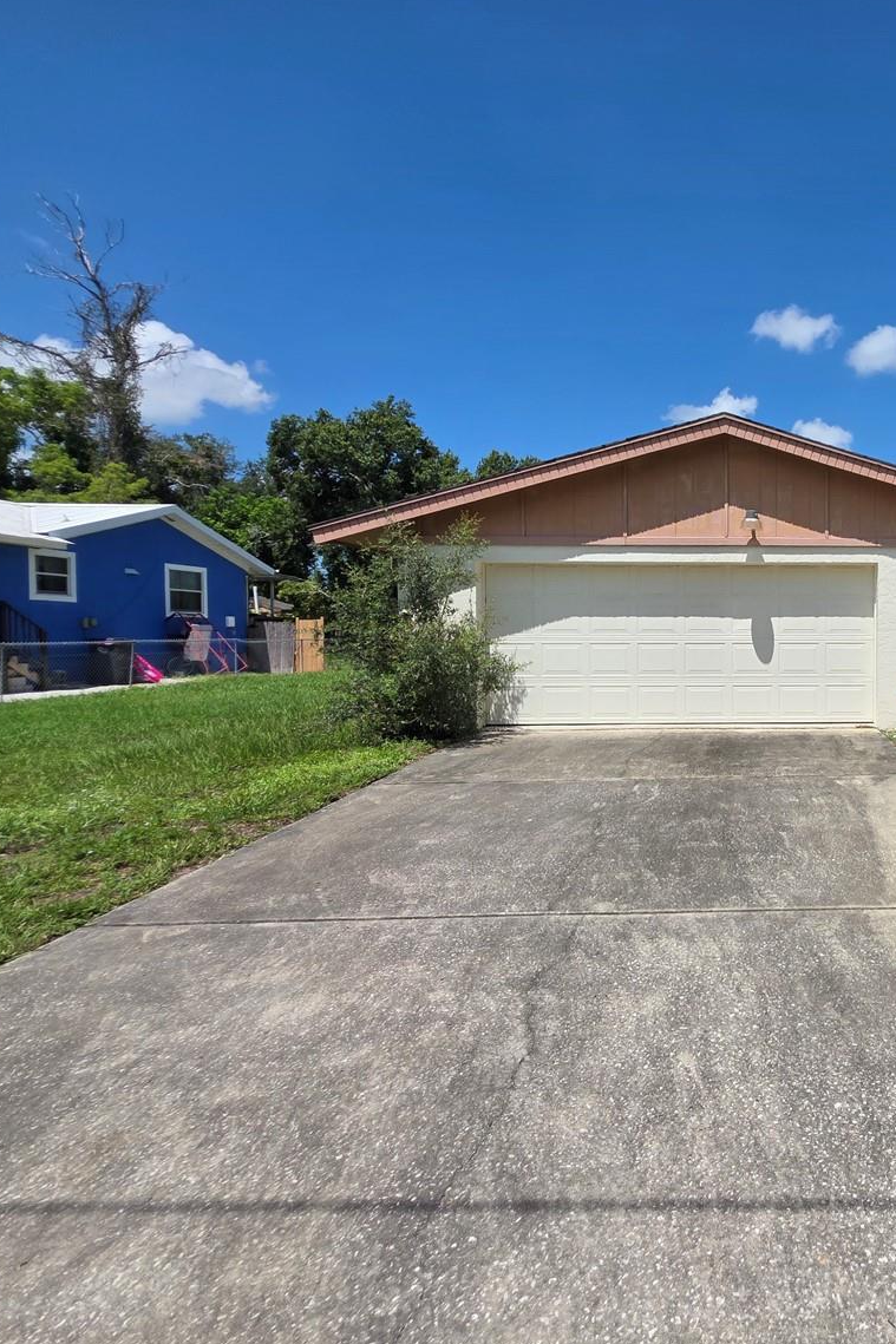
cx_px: 813
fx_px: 709
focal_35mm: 19
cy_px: 662
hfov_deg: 55.5
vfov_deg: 86.9
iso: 40
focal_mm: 2.2
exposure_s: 1/3185
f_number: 1.9
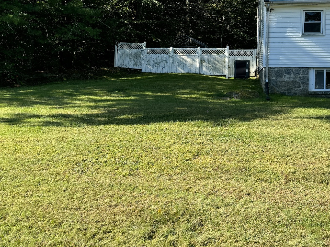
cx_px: 195
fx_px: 391
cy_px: 81
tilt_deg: +1.3
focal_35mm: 41
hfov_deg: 45.6
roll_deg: -1.2
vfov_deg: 34.8
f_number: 1.78
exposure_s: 1/1285
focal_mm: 6.76
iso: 80
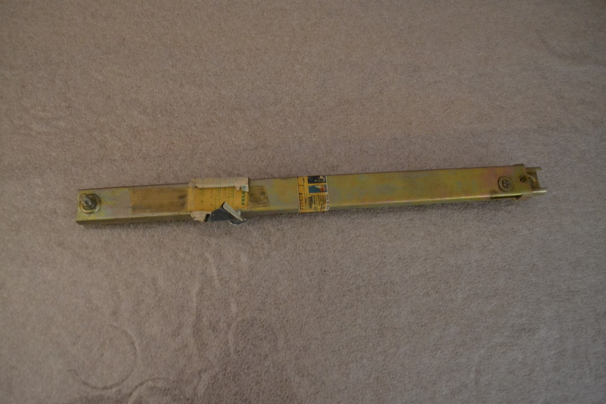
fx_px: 454
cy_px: 202
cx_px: 303
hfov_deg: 67.4
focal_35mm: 27
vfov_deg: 47.9
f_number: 3.5
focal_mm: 18
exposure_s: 1/25
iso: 3200
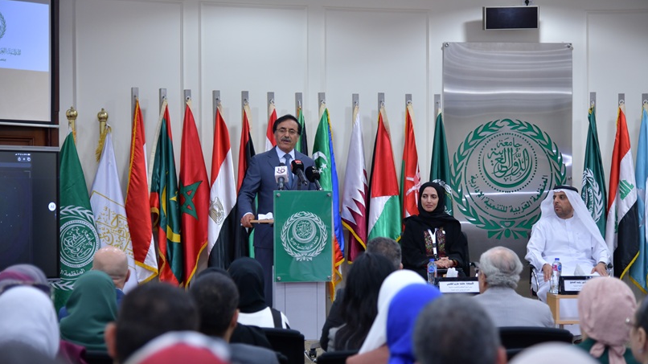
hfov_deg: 24.5
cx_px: 323
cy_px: 192
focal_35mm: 87
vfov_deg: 13.9
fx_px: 1495
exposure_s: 1/100
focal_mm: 82
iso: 640
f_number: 4
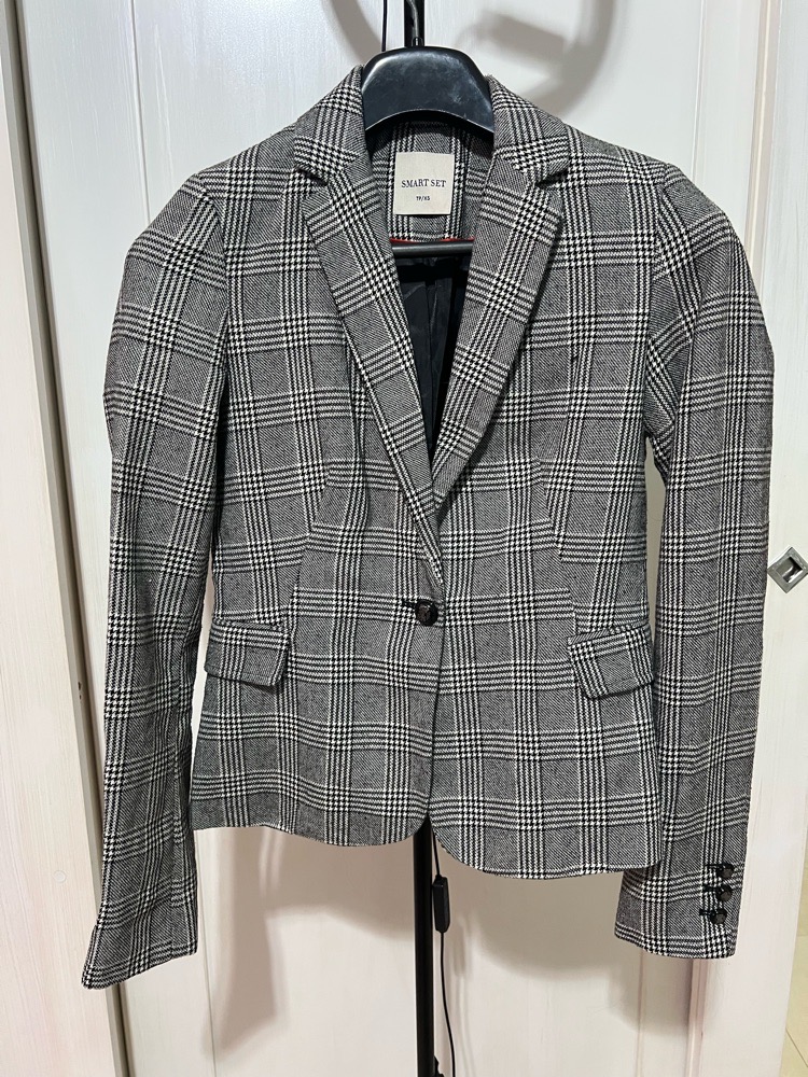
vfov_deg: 67.3
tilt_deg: -12.6
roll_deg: +0.5
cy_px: 538
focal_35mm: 26
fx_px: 809
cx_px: 404
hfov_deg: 53.1
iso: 250
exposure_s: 1/50
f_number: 1.5
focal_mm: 5.7
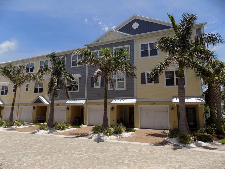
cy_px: 84
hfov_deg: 73.9
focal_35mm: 23
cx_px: 112
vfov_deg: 58.9
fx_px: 149
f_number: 9.9
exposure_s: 1/160
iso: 80
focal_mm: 4
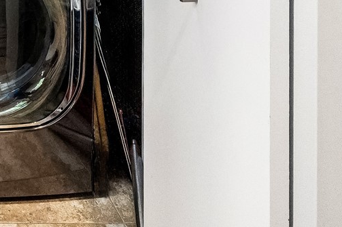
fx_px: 513
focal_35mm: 54
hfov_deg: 27.7
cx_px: -145
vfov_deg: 20.8
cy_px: -127
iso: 12800
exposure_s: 1/50
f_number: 7.1
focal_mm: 16
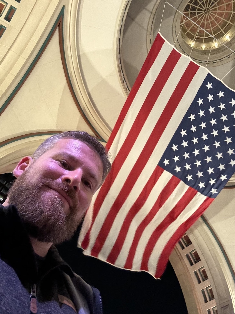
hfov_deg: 46.8
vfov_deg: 60.0
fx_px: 272
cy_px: 157
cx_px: 118
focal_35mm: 30
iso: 640
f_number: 1.9
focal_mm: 2.69
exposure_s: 1/24
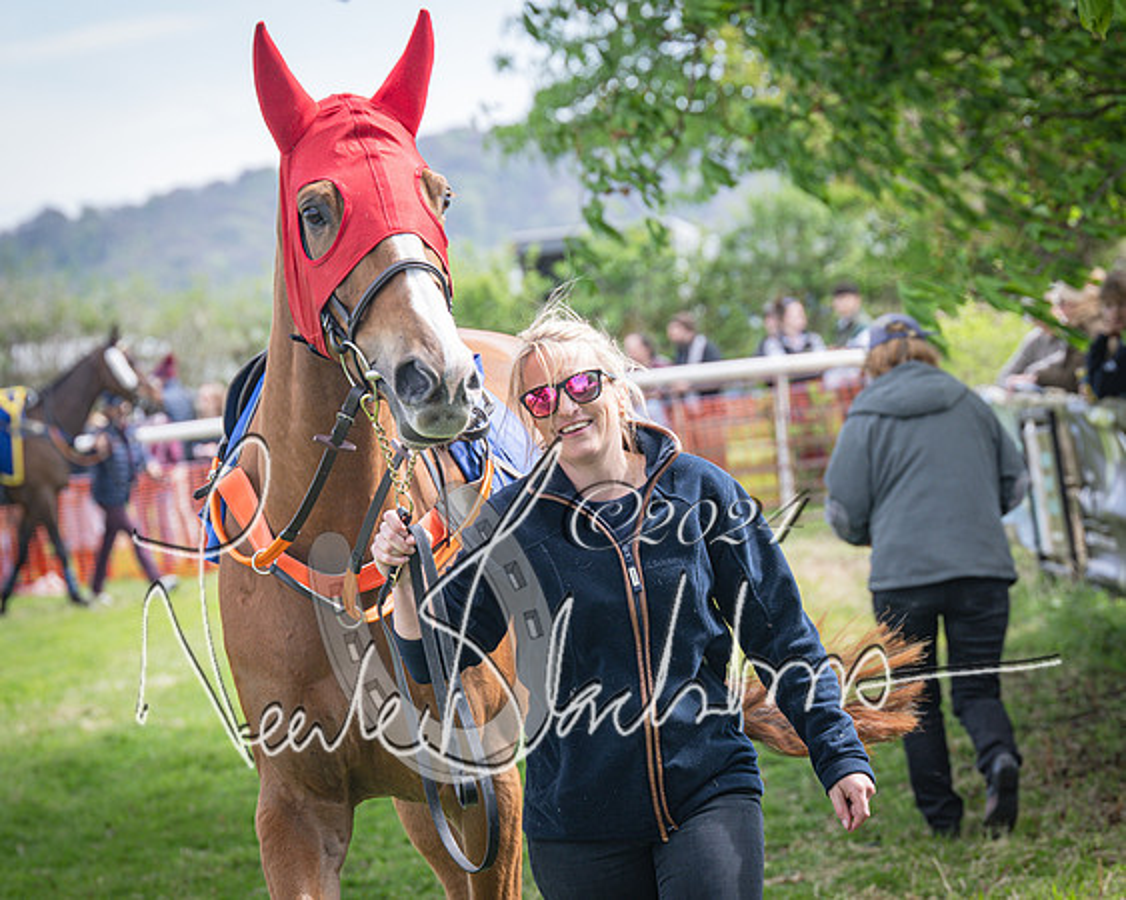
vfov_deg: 9.2
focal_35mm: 168
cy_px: 457
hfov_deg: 11.5
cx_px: 571
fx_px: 5605
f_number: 5
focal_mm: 98
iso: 200
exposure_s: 1/400
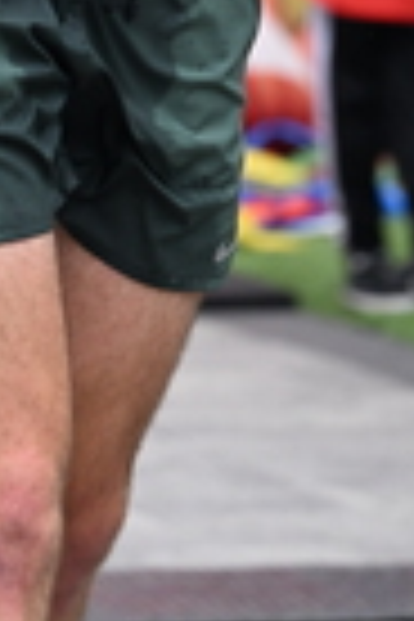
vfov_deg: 6.8
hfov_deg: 4.6
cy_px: -405
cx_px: -25
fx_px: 5157
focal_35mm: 299
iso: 1250
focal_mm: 75
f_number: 2.8
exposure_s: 1/1600
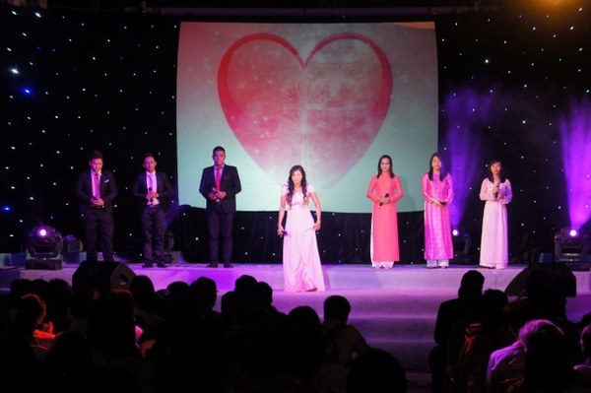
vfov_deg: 16.5
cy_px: 196
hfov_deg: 24.6
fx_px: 1353
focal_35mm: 82
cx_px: 296
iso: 1000
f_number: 5.6
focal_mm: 55
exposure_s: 1/125
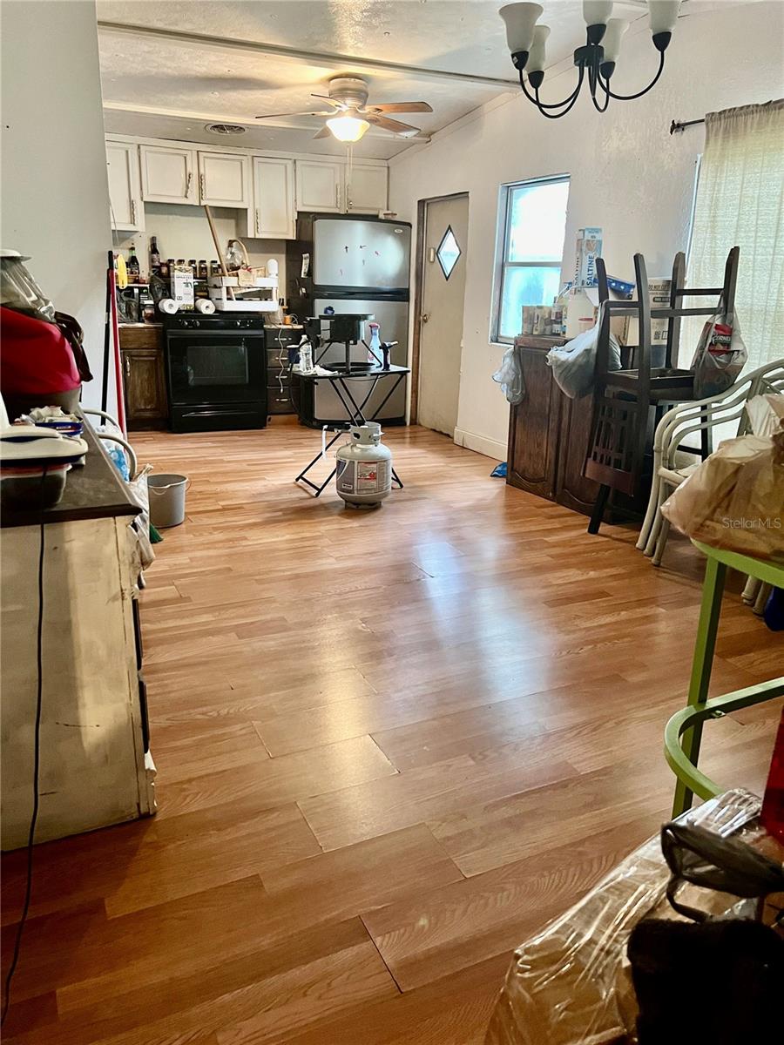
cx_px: 392
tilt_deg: -17.2
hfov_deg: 53.1
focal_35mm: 26
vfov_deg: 67.3
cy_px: 522
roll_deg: -1.4
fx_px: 785
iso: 500
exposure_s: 1/40
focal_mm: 5.7
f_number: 1.5
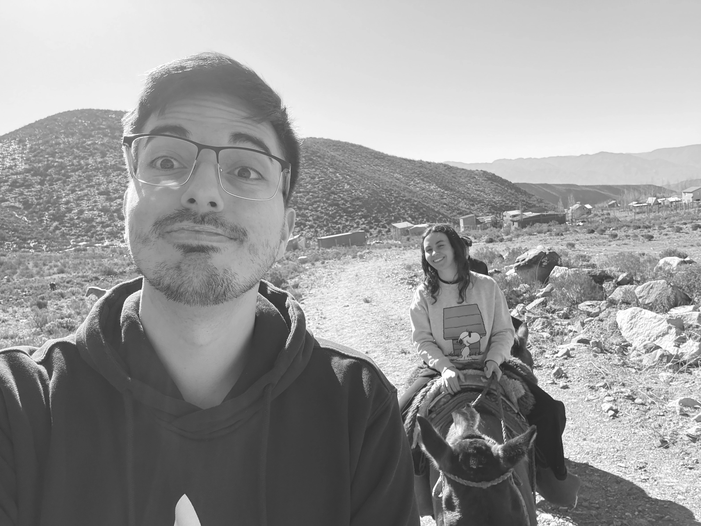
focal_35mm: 23
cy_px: 263
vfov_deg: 58.9
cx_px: 350
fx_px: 466
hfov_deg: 73.9
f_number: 1.9
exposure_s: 1/711
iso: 32
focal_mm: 2.69
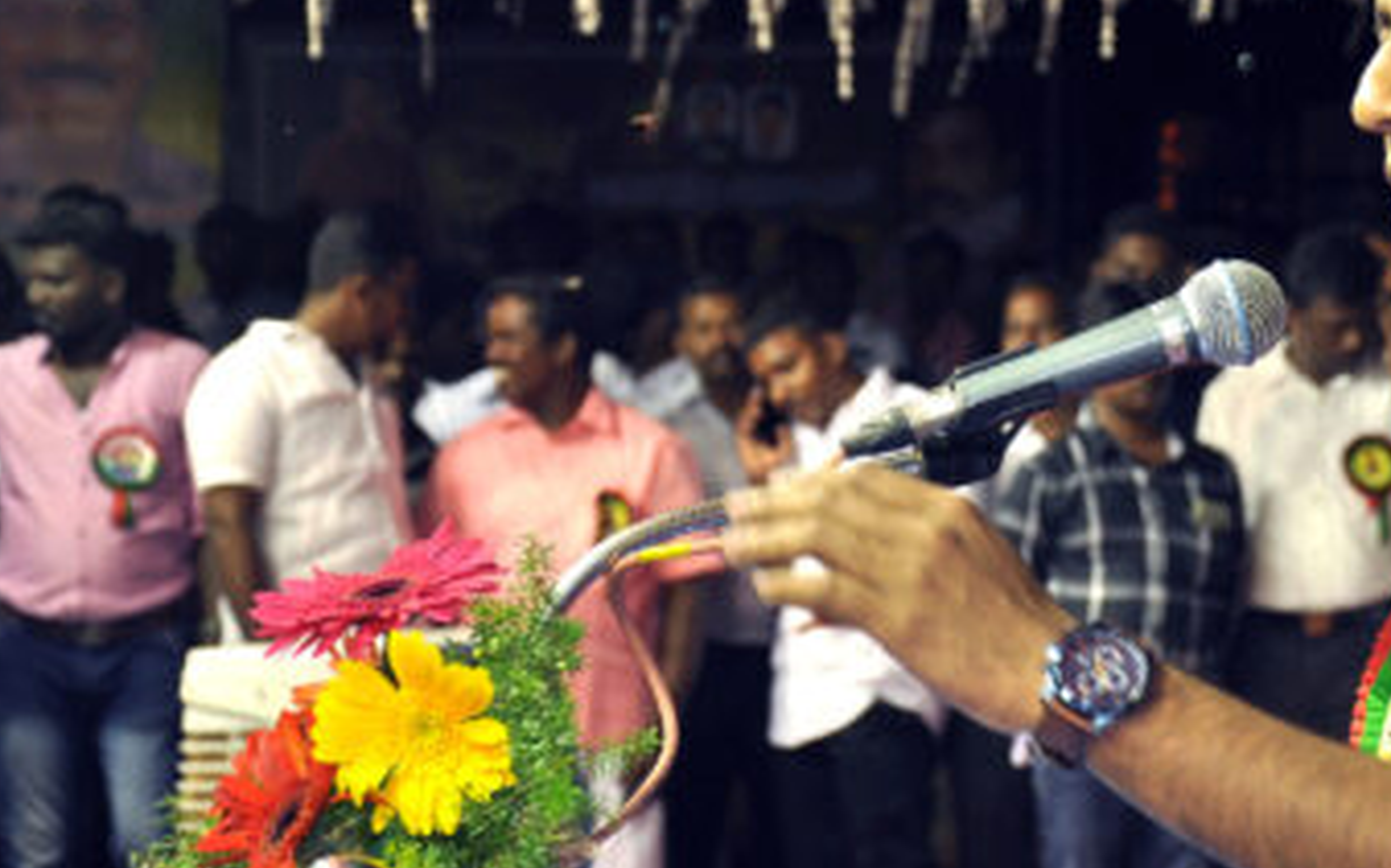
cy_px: 502
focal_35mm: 157
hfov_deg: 13.3
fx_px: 5950
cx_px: 1169
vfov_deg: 8.3
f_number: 6.3
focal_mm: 58
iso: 400
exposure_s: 1/125
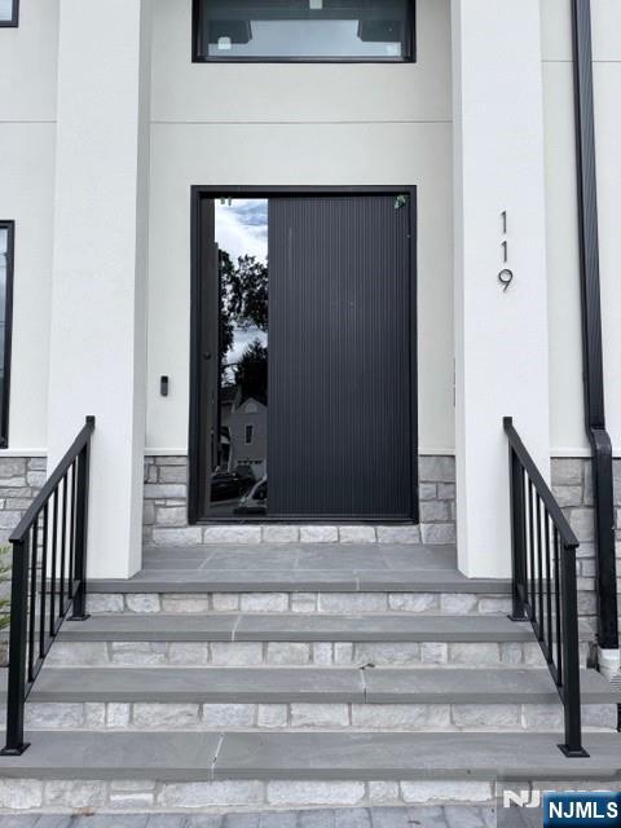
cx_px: 310
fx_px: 574
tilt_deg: +4.9
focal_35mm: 24
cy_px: 414
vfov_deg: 71.6
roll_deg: -0.7
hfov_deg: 56.8
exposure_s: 1/2801
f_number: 1.78
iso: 80
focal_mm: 6.76
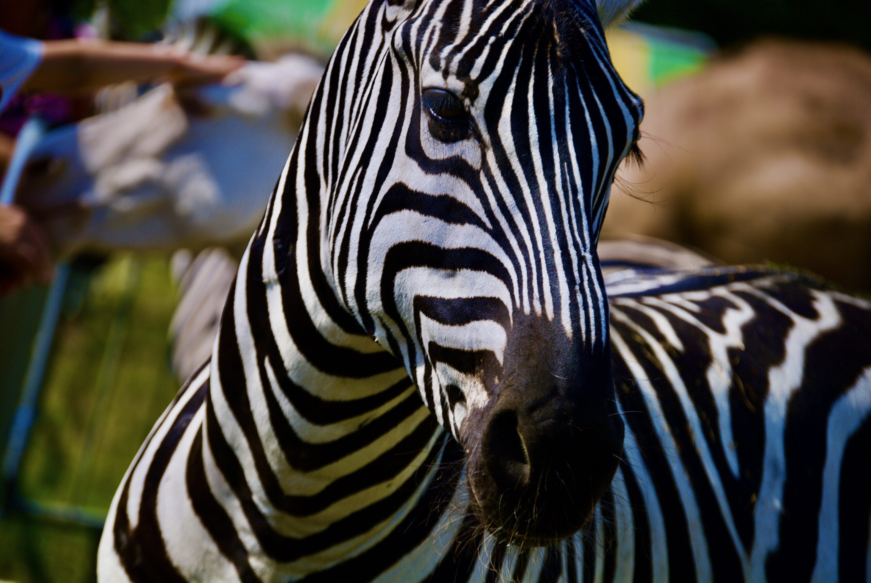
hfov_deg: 11.4
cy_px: 292
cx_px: 436
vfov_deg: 7.7
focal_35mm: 180
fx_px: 4360
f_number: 5
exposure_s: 1/800
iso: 100
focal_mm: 120
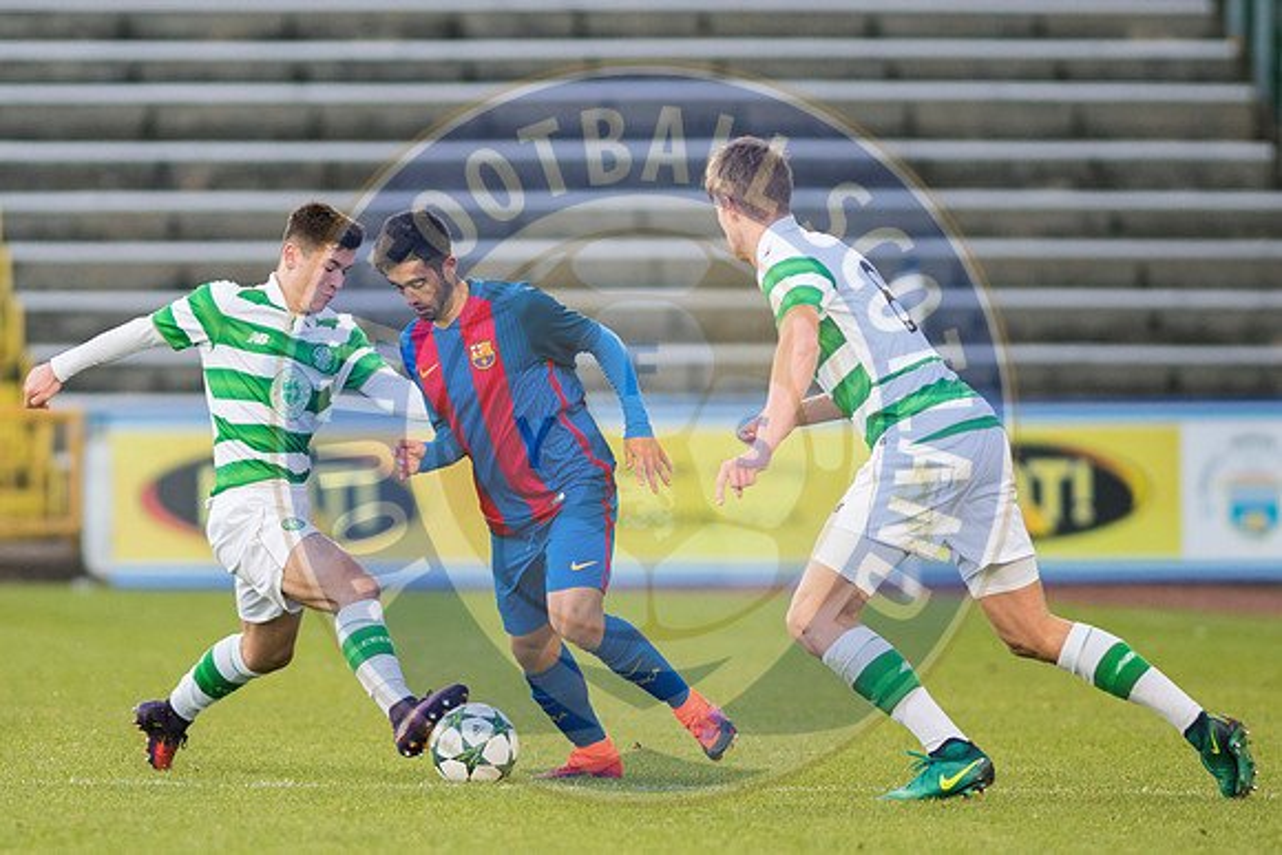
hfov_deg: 4.6
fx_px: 16028
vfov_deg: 3.1
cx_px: 641
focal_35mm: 450
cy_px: 428
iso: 800
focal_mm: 300
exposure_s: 1/1000
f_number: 2.8
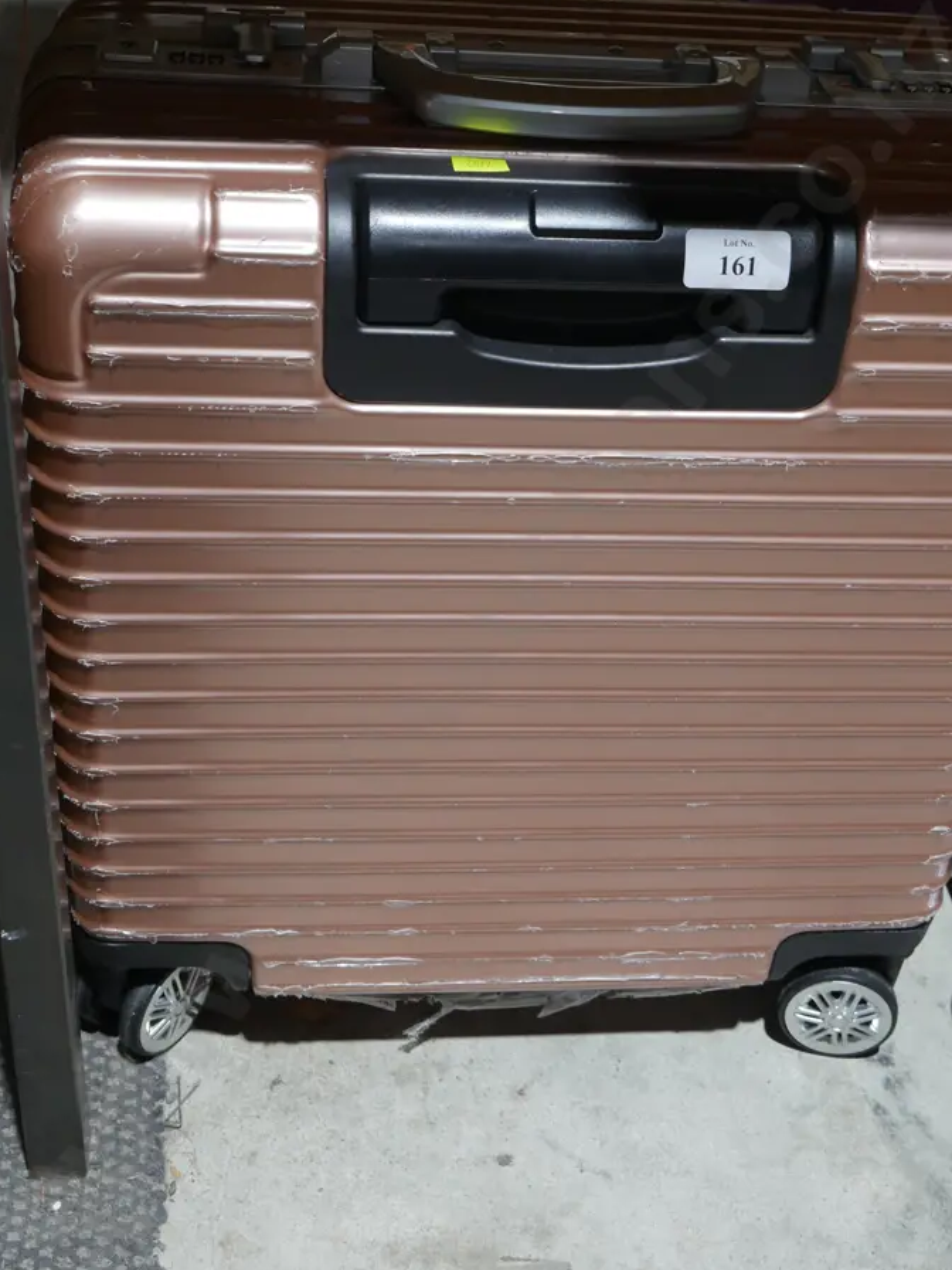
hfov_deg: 30.3
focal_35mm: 48
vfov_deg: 39.6
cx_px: 516
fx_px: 1760
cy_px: 598
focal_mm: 21
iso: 800
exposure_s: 1/60
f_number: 5.6
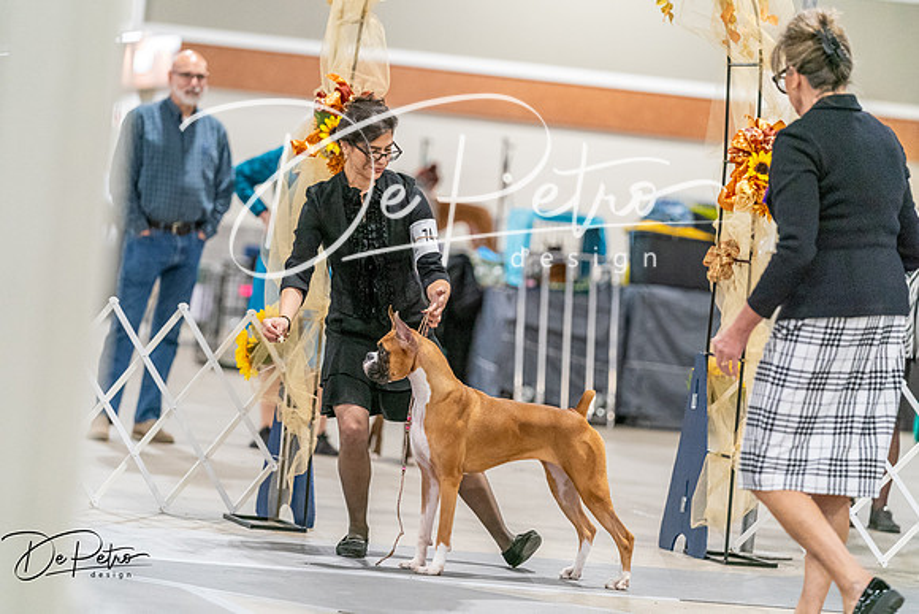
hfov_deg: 12.0
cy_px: 307
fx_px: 4366
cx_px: 460
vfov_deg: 8.0
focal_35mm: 171
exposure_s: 1/250
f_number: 3.2
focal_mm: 171
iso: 6400
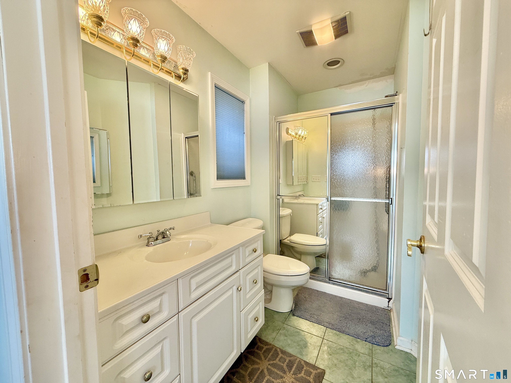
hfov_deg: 102.1
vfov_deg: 85.7
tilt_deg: -2.8
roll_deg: +0.5
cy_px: 192
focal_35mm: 14
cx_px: 256
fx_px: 207
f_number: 2.2
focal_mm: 2.22
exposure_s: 1/120
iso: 160
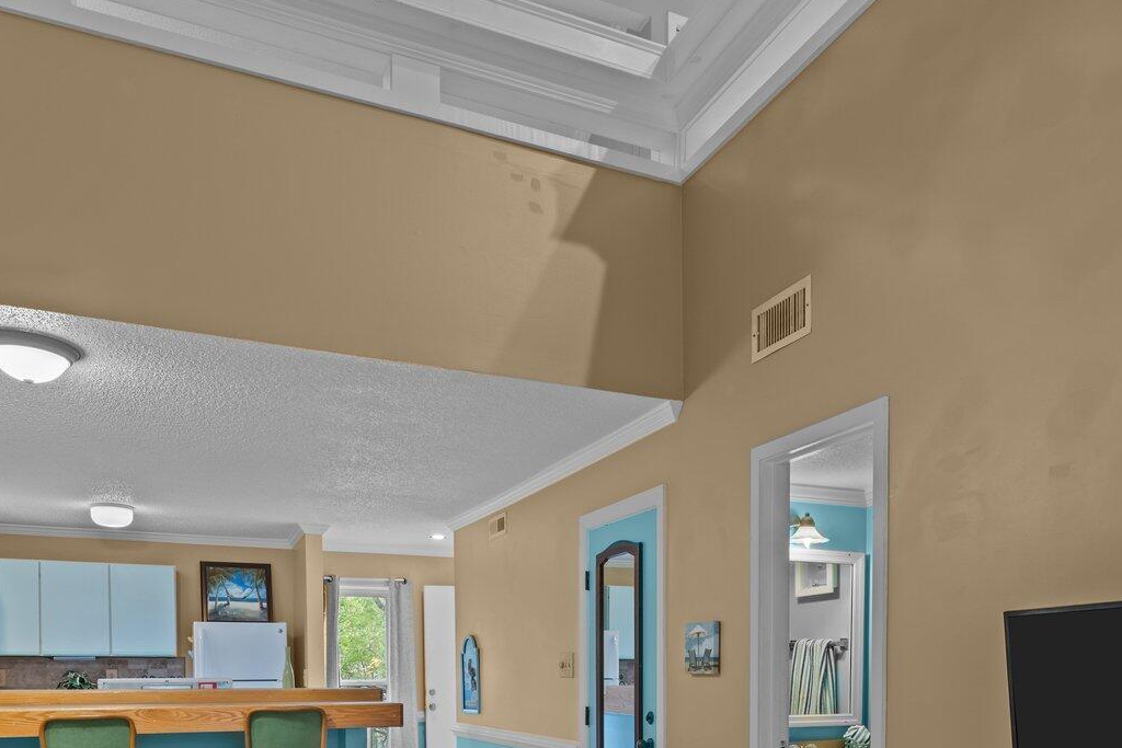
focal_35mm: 28
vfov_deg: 41.7
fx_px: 873
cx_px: 583
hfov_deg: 65.4
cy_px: 709
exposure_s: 1.6
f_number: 9
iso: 400
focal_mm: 14
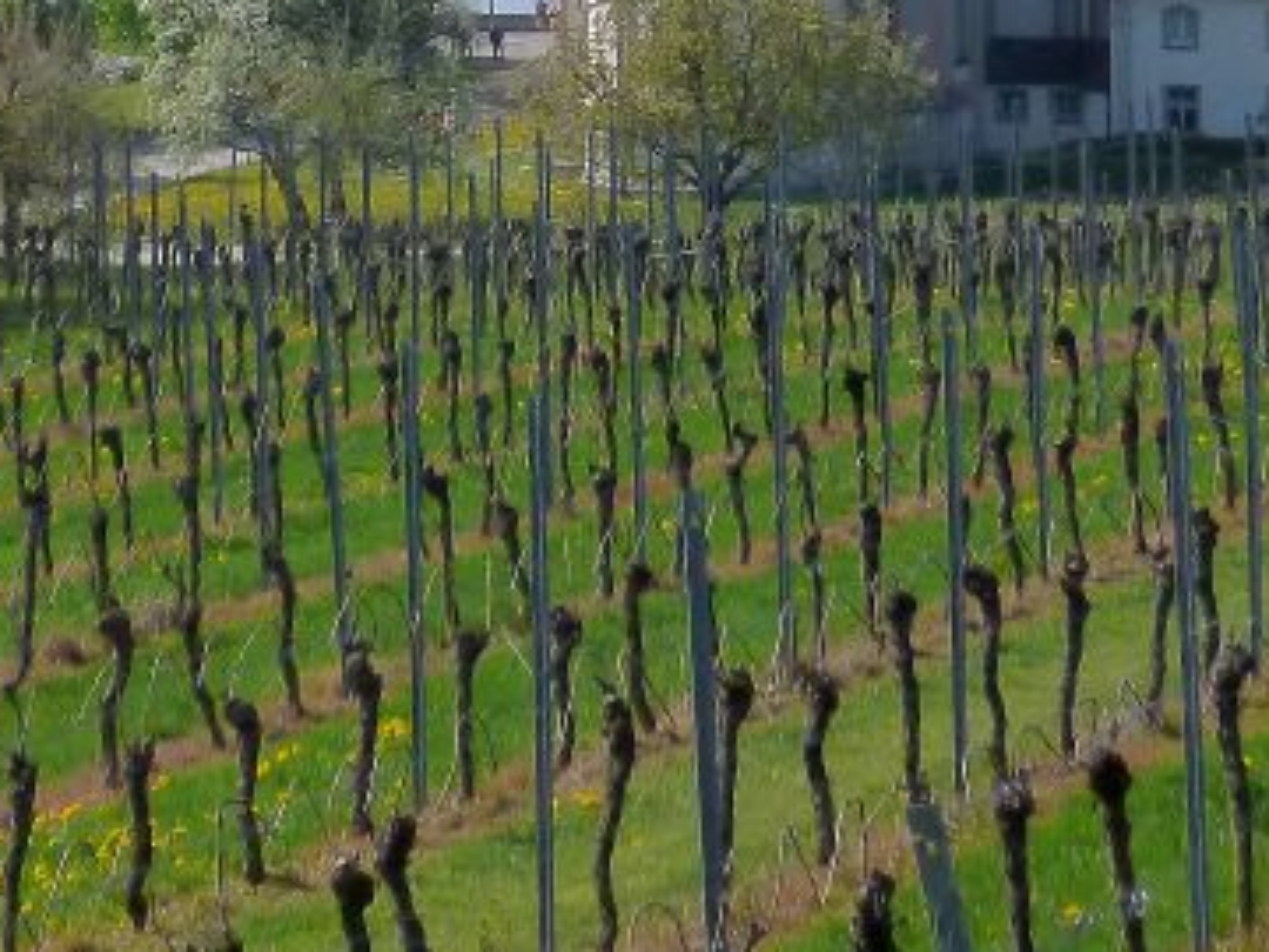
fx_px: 6782
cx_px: 568
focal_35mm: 185
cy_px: -226
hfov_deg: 10.7
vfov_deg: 7.9
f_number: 4.1
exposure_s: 1/800
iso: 160
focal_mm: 9.2
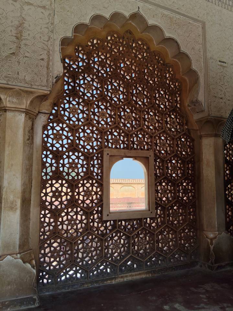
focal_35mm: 27
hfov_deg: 51.4
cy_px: 156
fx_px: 242
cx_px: 116
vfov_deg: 65.3
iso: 50
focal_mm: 3.96
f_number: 1.8
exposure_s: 1/1489
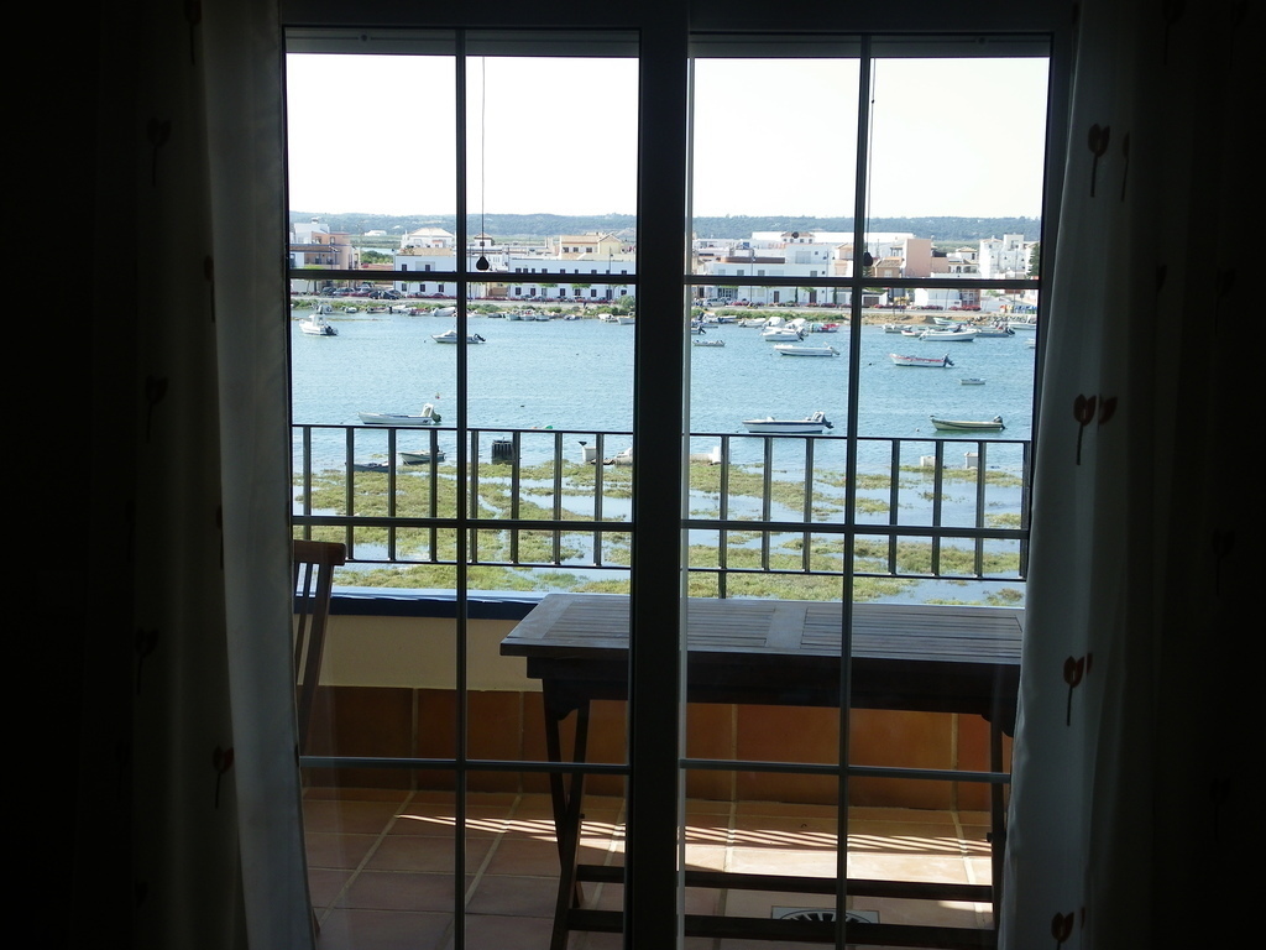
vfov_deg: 24.4
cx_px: 633
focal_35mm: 60
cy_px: 475
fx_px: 2194
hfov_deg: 32.2
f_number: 4
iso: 50
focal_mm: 10.7
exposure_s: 1/160
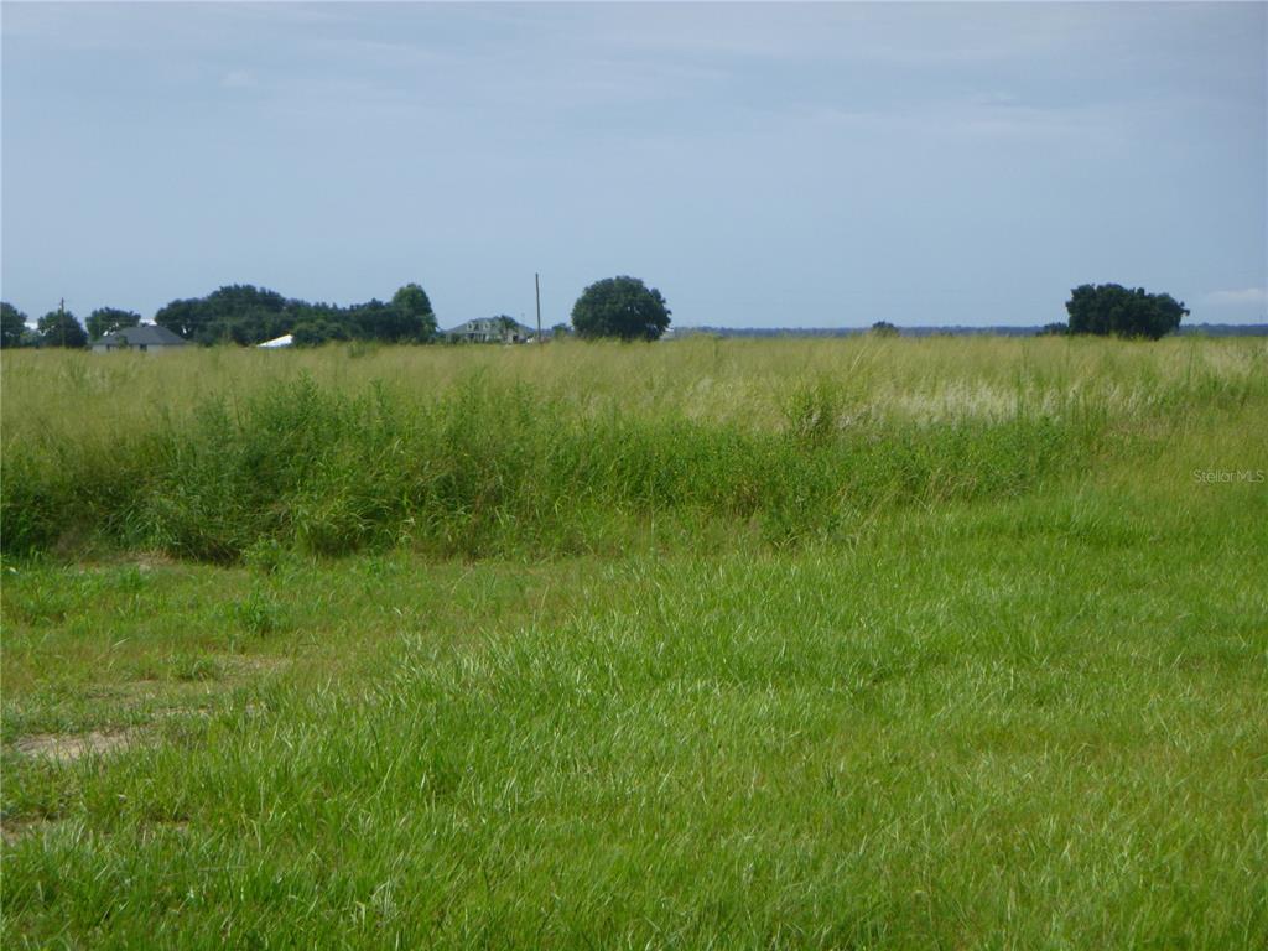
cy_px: 476
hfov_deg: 23.0
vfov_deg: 17.4
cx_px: 634
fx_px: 3114
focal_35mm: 85
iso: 100
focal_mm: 15.3
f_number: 5.7
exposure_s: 1/400
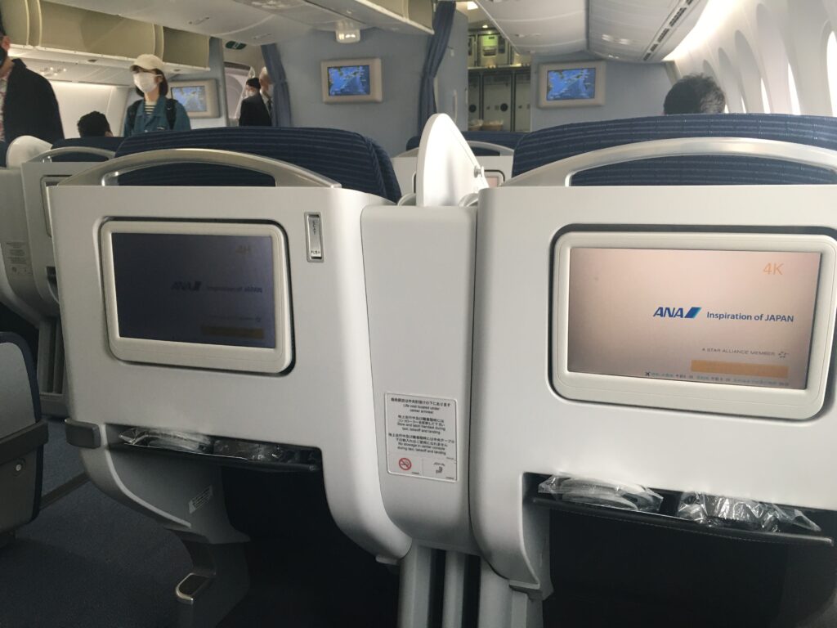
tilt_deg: -14.5
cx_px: 418
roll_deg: +1.8
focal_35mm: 29
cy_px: 314
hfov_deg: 61.7
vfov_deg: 48.2
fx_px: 701
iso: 100
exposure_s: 1/30
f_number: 2.2
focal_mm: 4.15
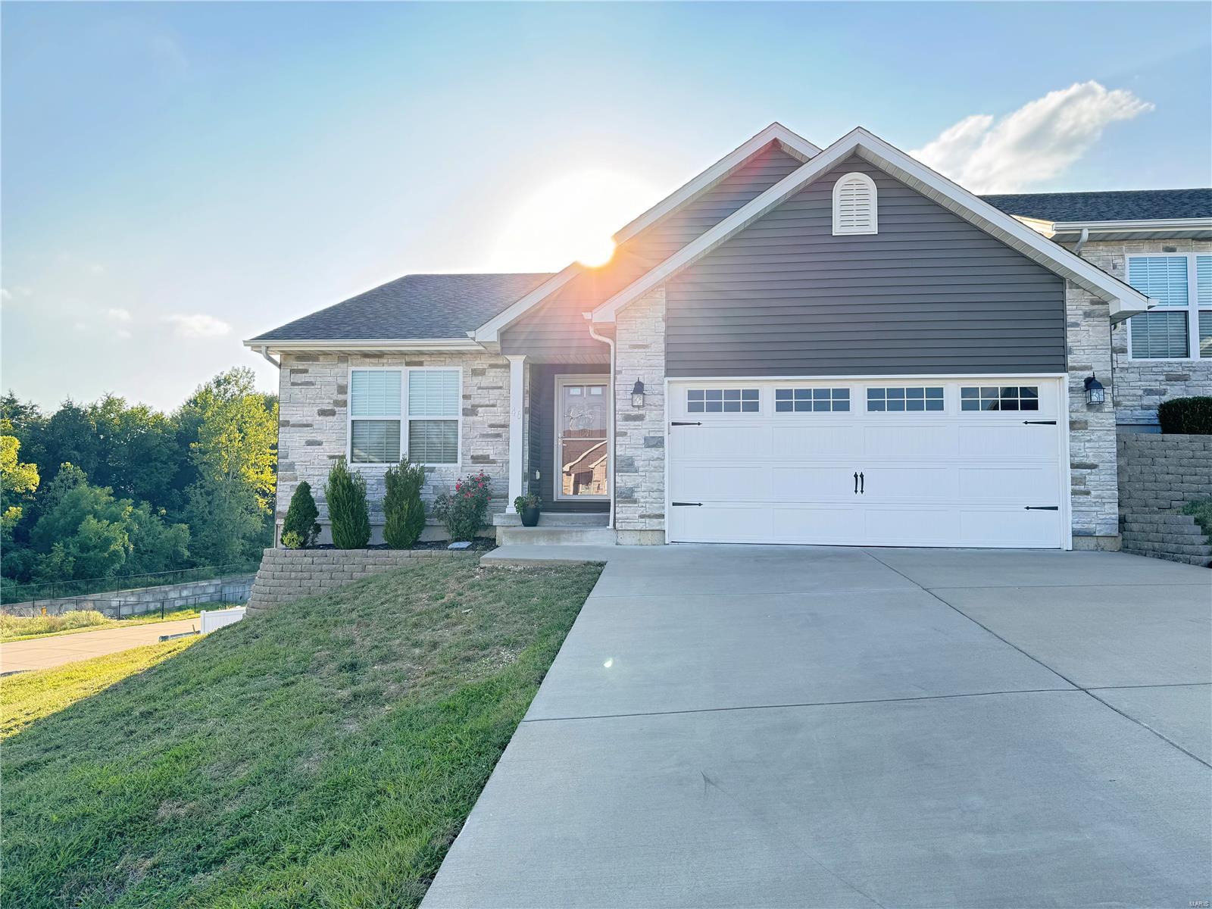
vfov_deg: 56.8
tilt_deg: +3.0
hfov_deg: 71.6
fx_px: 840
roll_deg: -0.7
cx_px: 606
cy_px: 454
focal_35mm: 24
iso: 80
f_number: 1.78
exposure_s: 1/615
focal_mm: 6.76
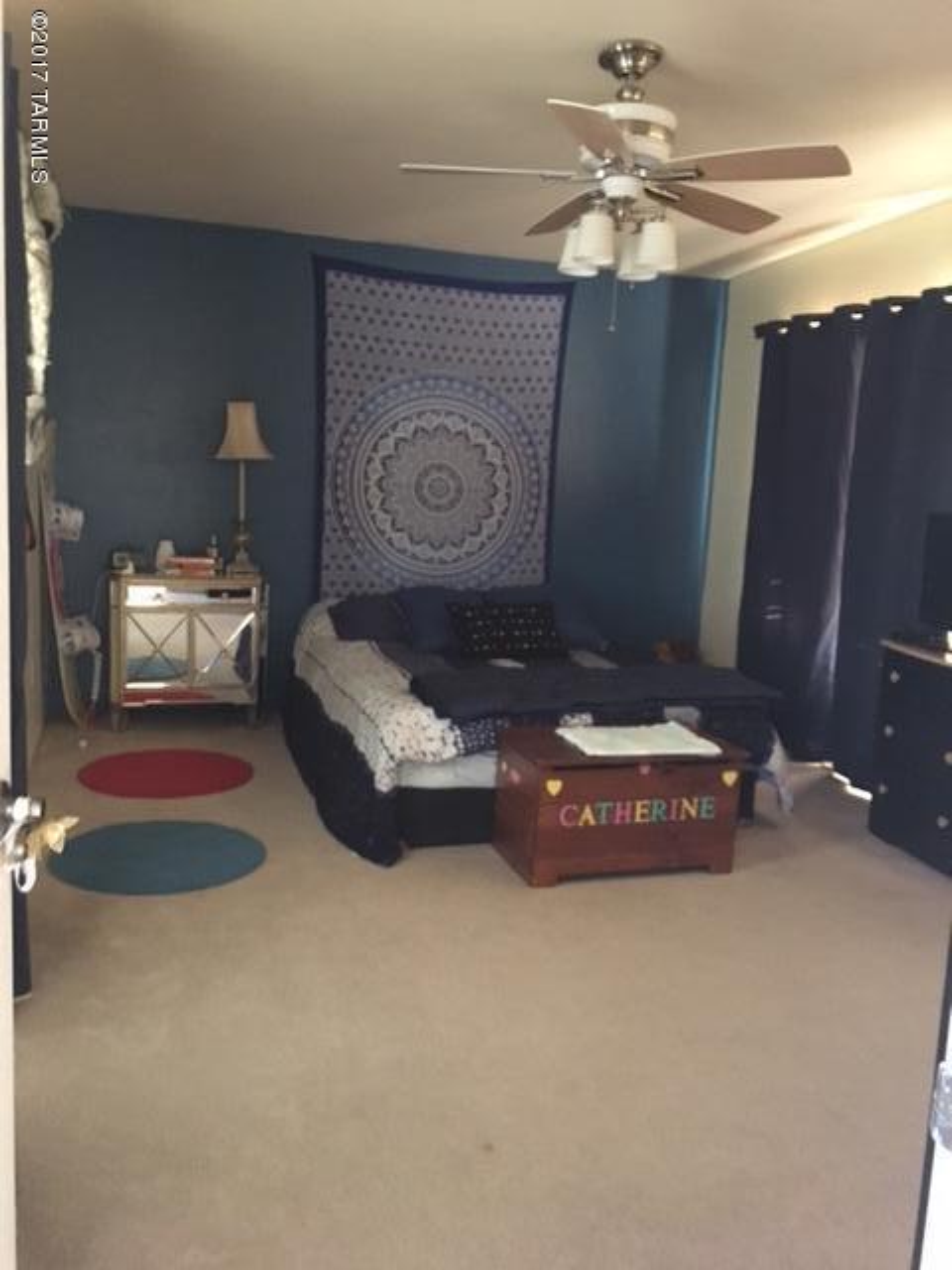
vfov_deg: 61.7
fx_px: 1063
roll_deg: -1.6
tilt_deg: -7.7
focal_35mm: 29
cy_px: 635
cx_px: 476
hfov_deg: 48.2
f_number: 2.2
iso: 640
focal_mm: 4.15
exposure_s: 1/15
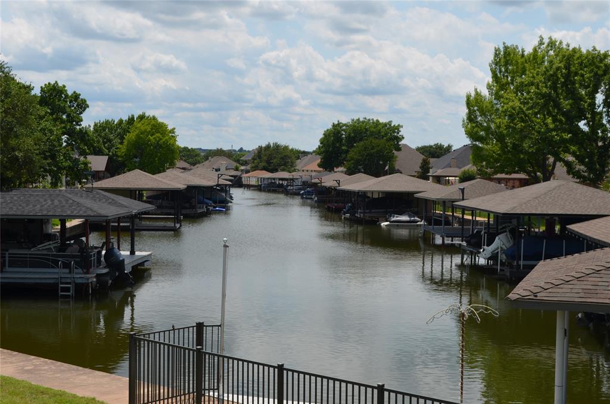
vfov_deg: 24.9
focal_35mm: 54
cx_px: 305
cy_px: 202
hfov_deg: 36.9
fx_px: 913
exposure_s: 1/320
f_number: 9
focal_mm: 36
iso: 100
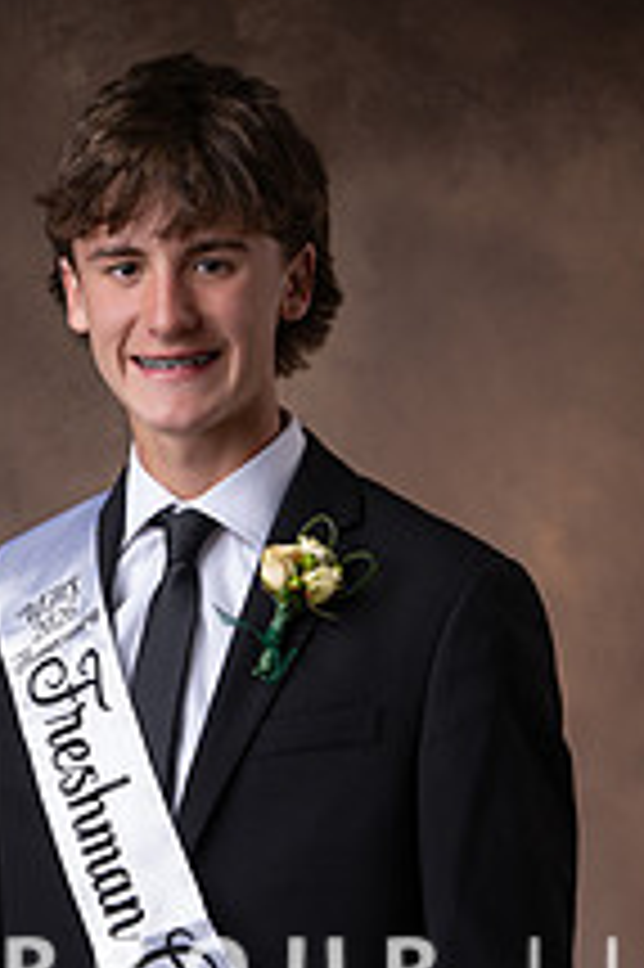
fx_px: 5348
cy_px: 833
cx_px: 234
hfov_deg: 6.9
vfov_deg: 10.3
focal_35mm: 199
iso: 100
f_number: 8
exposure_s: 1/125
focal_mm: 95
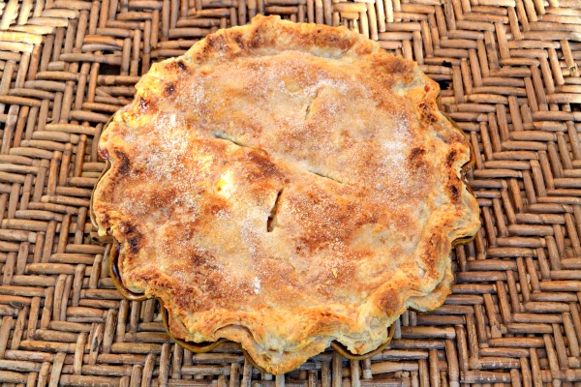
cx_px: 290
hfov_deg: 43.6
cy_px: 194
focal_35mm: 45
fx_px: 726
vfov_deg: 29.9
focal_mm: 30
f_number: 5.6
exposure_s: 1/125
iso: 250
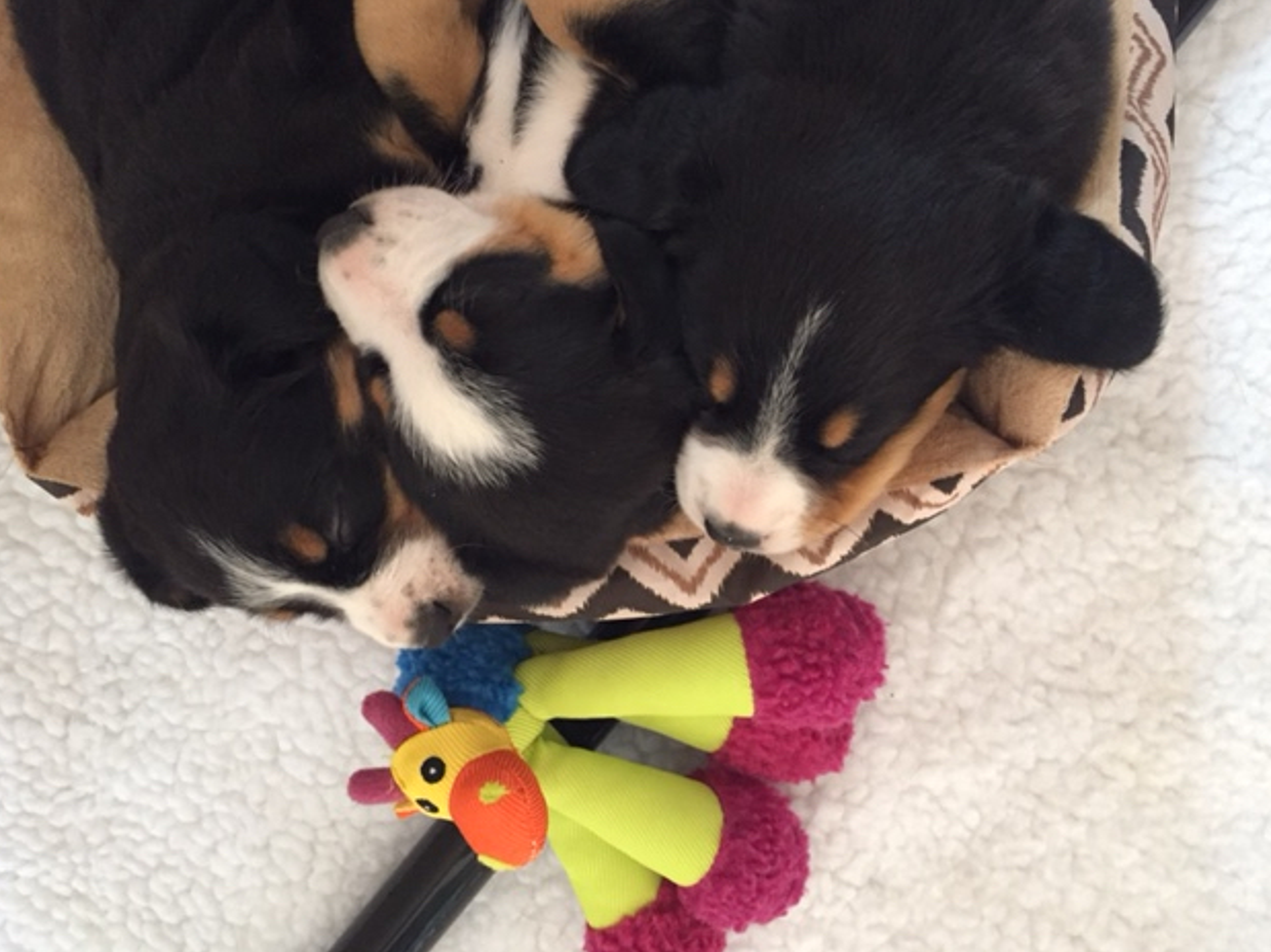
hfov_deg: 60.0
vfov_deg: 46.8
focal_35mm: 30
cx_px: 630
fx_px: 1101
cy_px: 468
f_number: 2.2
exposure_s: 1/30
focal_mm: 4.15
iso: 250
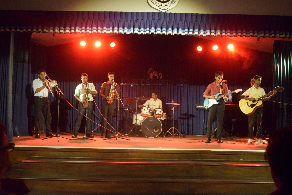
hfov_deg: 53.1
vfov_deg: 36.9
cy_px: 98
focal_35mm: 36
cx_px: 146
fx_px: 292
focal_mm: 24
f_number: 5.6
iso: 6400
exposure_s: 1/125
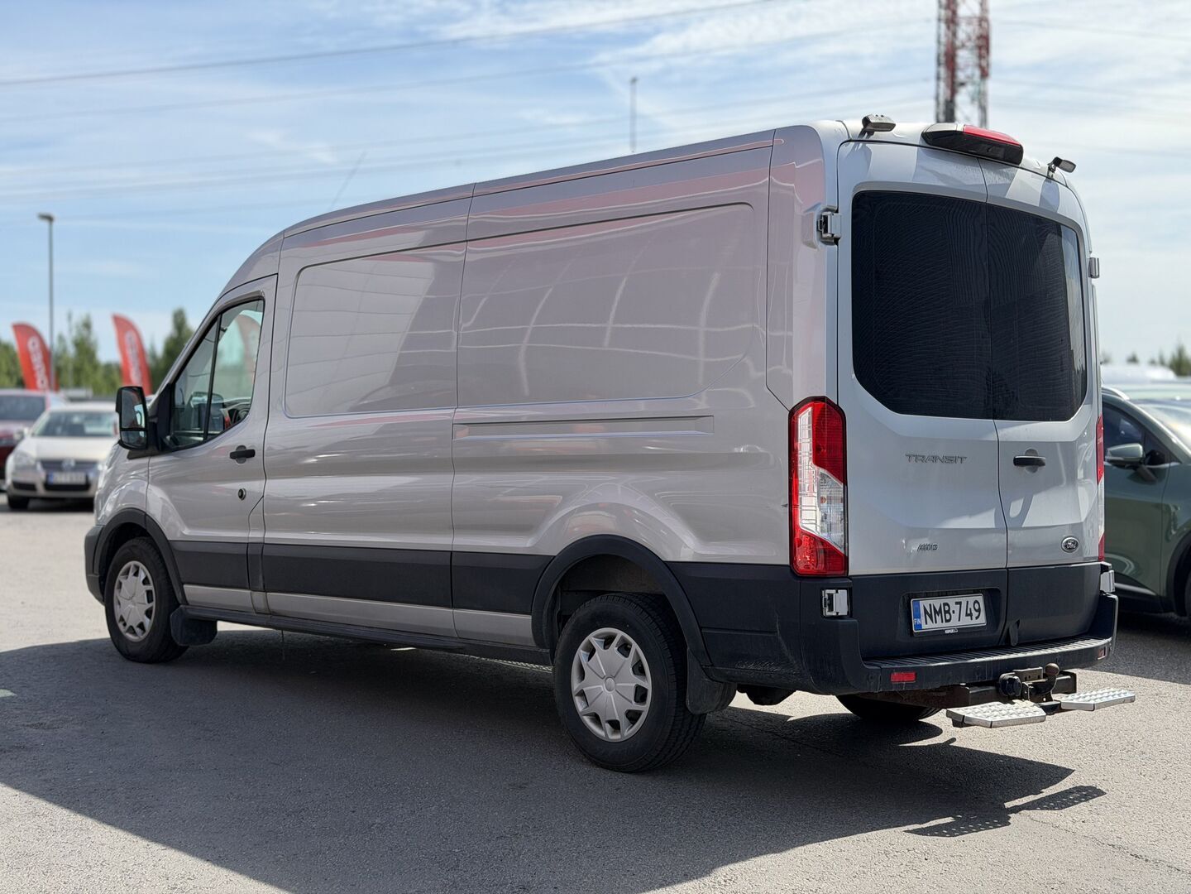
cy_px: 447
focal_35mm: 48
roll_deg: +0.6
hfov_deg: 39.7
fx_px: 1651
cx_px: 596
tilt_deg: -1.4
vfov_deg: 30.3
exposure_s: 1/3534
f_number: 1.78
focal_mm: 6.76
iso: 64
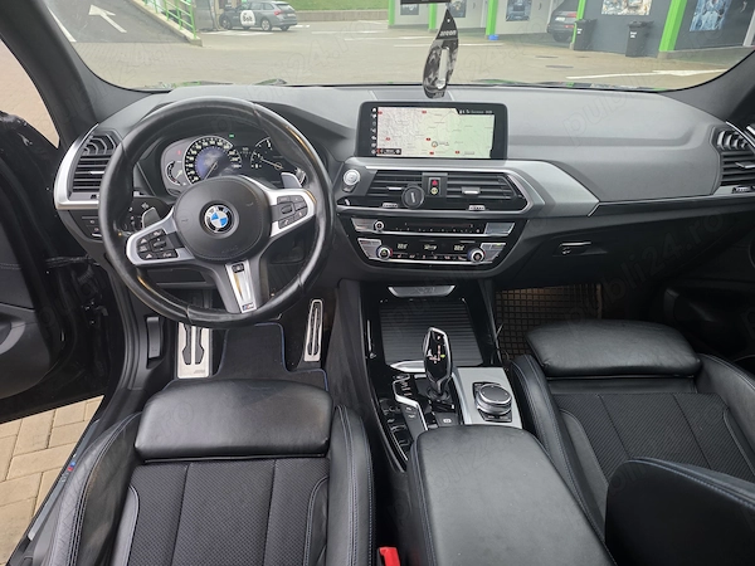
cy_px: 283
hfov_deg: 73.9
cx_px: 378
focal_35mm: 23
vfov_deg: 58.9
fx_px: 502
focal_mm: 6.25
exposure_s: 1/64.7
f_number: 1.7
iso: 200
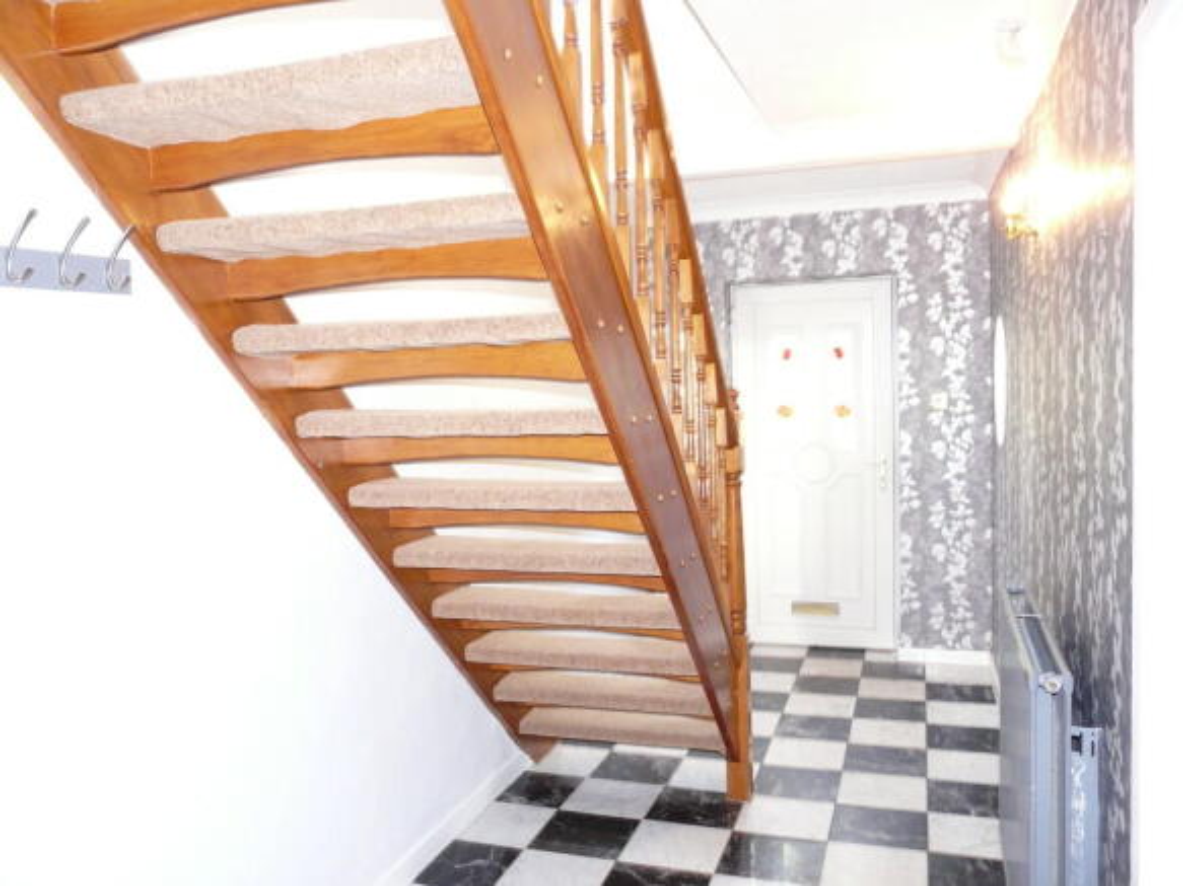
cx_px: 592
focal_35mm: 29
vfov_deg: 48.2
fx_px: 991
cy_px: 443
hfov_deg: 61.7
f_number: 2.8
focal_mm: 4.7
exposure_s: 1/15
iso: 250
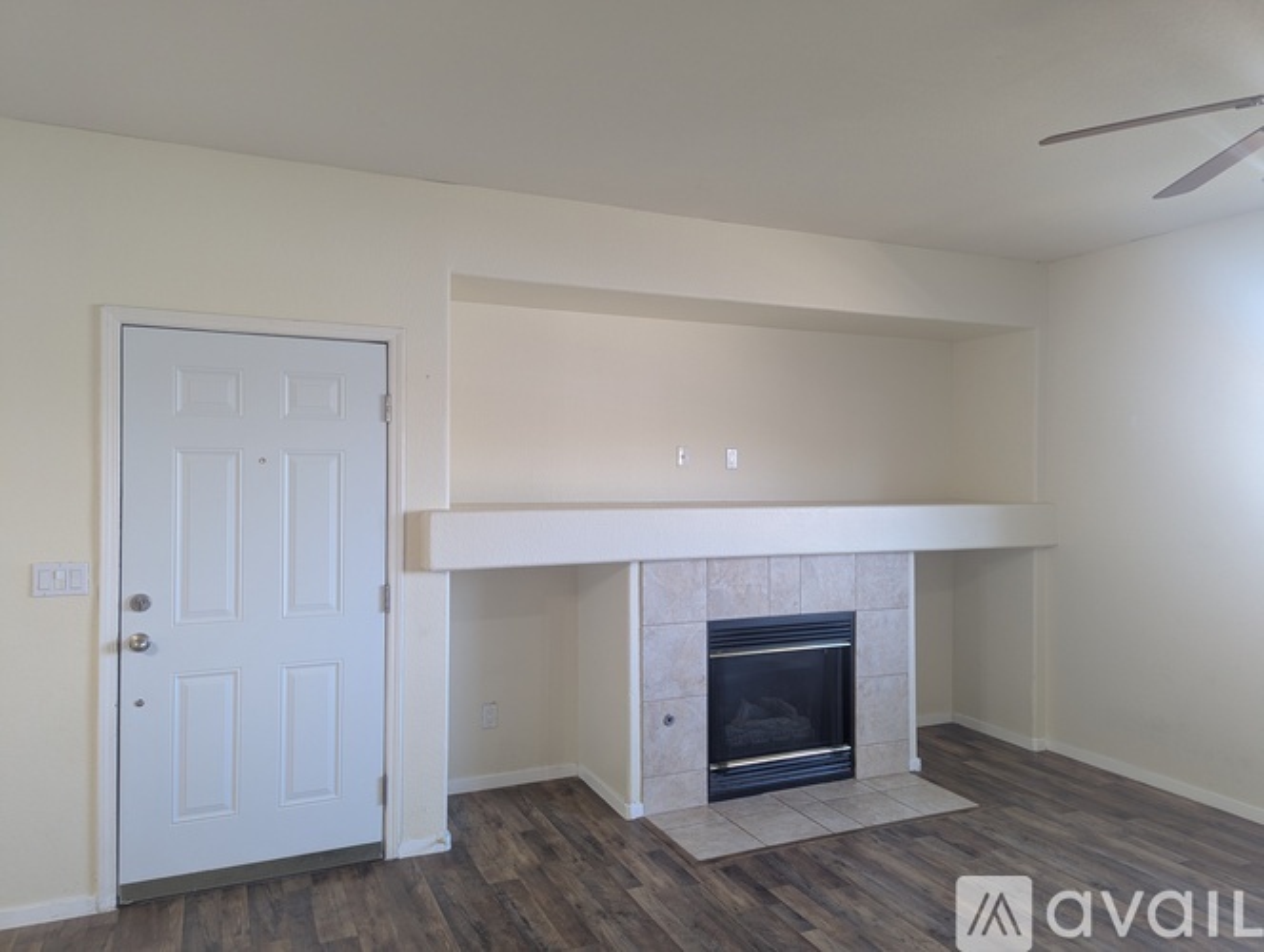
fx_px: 878
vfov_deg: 56.9
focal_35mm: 24
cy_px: 476
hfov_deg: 71.5
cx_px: 632
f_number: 1.85
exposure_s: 1/31.4
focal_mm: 6.81
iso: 73
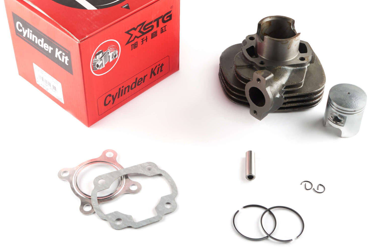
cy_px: 92
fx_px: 587
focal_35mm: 57
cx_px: 185
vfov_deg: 23.6
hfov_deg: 35.1
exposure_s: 1/125
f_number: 11
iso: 159
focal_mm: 26
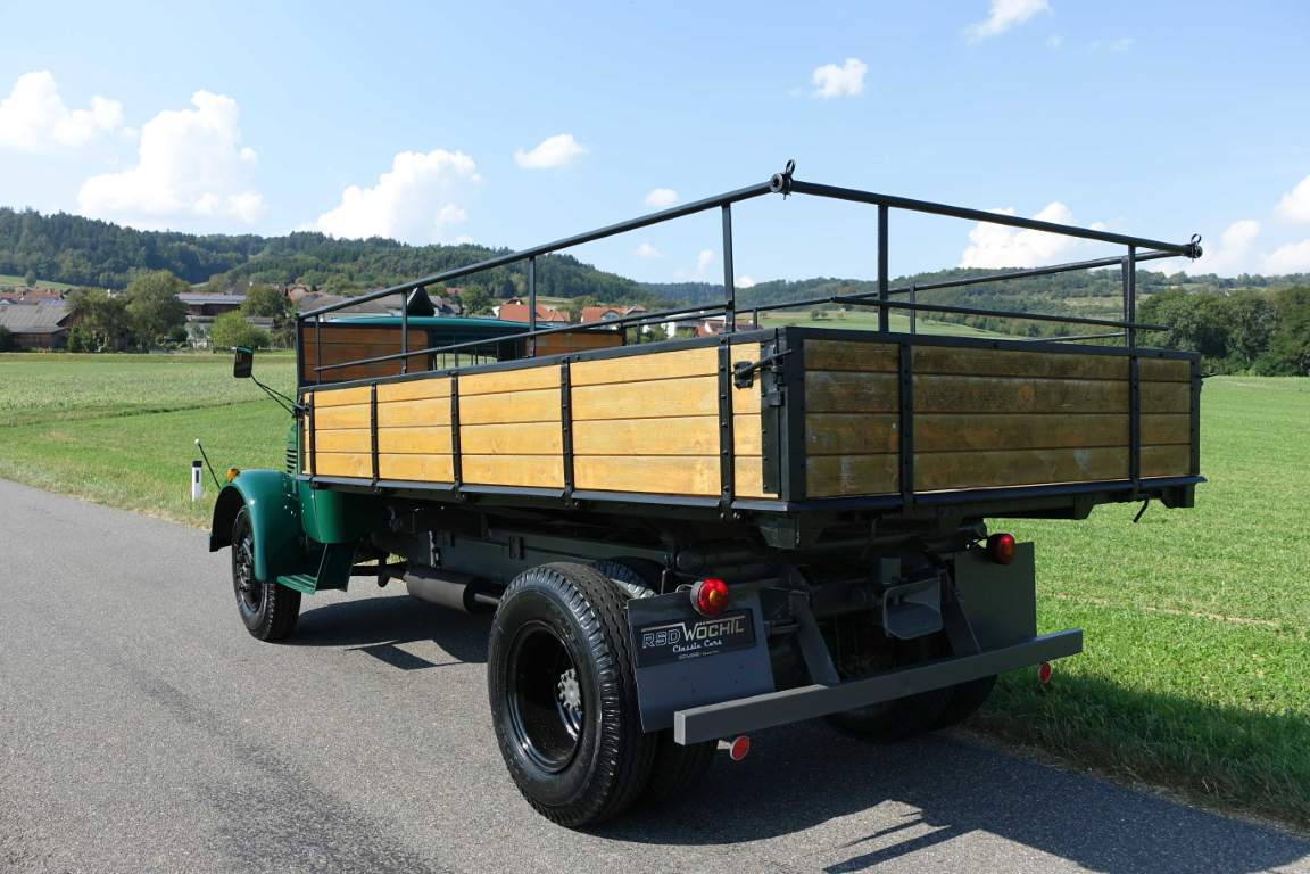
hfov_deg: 60.3
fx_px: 1128
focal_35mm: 31
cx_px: 655
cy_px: 437
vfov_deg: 42.3
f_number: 4
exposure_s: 1/640
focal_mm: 11.45
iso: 125
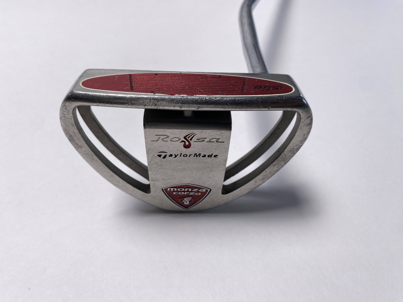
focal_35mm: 26
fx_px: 303
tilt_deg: -49.2
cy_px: 151
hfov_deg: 67.3
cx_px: 202
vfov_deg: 53.1
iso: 32
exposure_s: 1/658
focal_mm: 4.25
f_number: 1.8
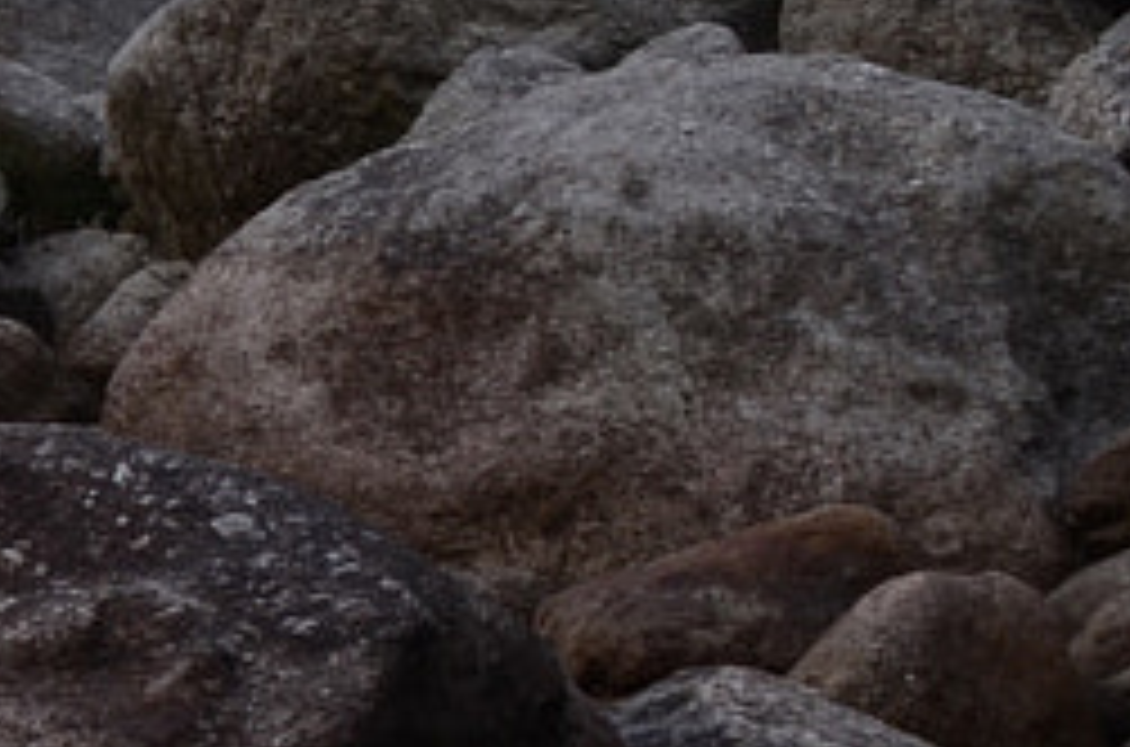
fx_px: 5385
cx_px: -1693
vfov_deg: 7.9
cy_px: 34
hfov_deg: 10.2
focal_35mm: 172
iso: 100
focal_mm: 18
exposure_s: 3
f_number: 22
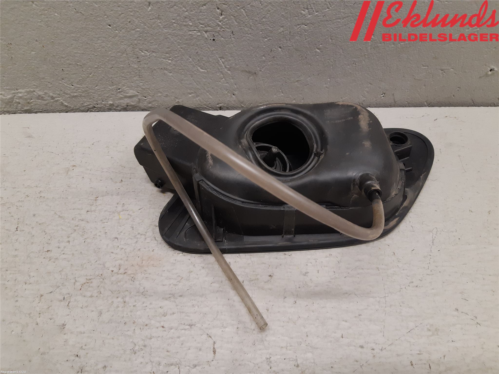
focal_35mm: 26
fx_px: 375
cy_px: 187
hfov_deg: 67.3
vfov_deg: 53.1
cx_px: 250
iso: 160
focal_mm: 3.93
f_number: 1.7
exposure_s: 1/50
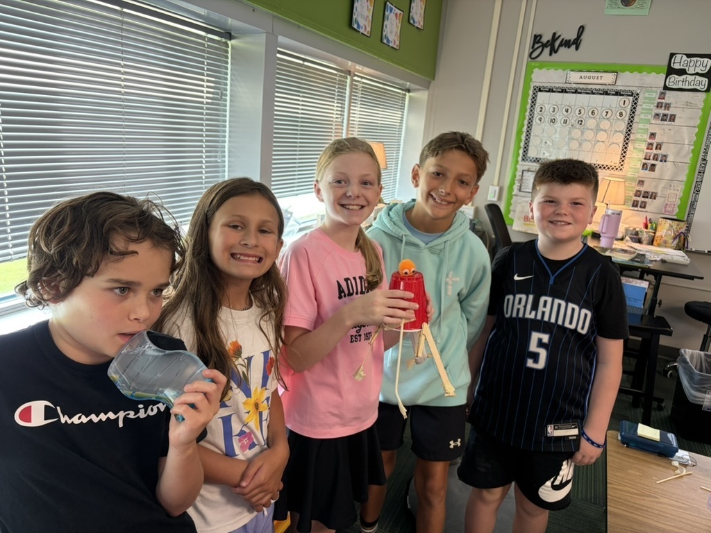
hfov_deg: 67.3
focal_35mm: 26
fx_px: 534
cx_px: 356
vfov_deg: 53.1
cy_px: 266
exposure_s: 1/60
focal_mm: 5.96
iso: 100
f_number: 1.6
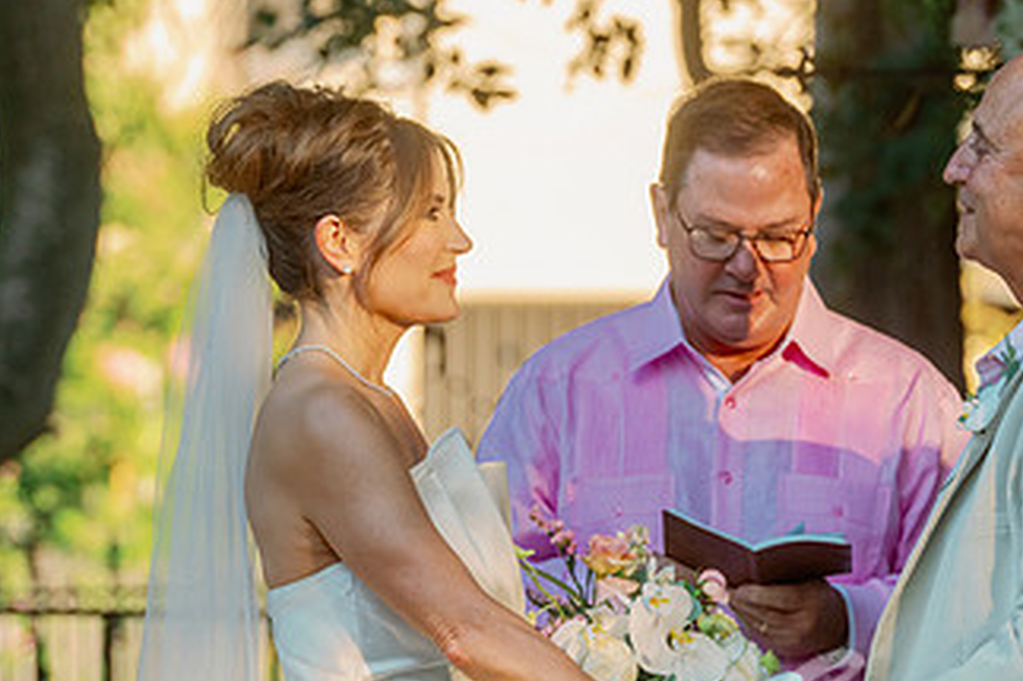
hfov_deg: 5.2
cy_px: 436
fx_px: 11360
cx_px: 656
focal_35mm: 400
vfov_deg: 3.4
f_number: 3.5
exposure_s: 1/250
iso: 640
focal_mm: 200
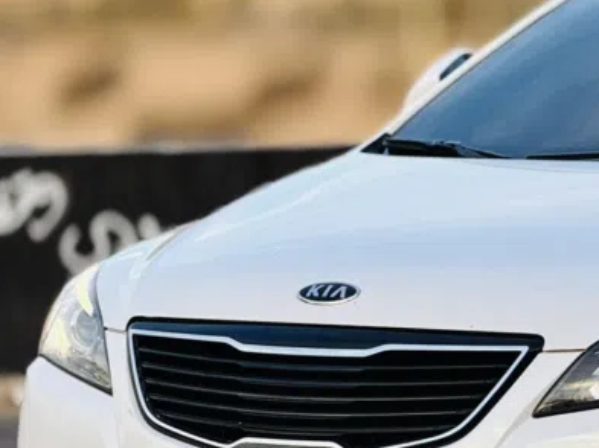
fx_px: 5411
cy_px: 236
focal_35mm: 313
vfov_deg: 4.7
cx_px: 774
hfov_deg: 6.3
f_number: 2.8
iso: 50
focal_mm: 15.66
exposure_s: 1/99
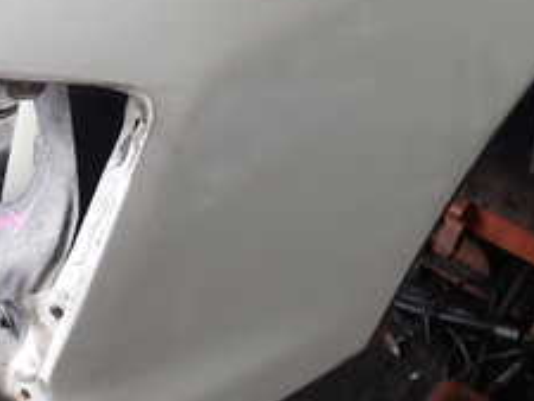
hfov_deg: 24.4
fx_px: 1235
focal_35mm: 80
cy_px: 81
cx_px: 271
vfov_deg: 18.3
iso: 100
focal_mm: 5.4
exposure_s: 1/125
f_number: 2.3
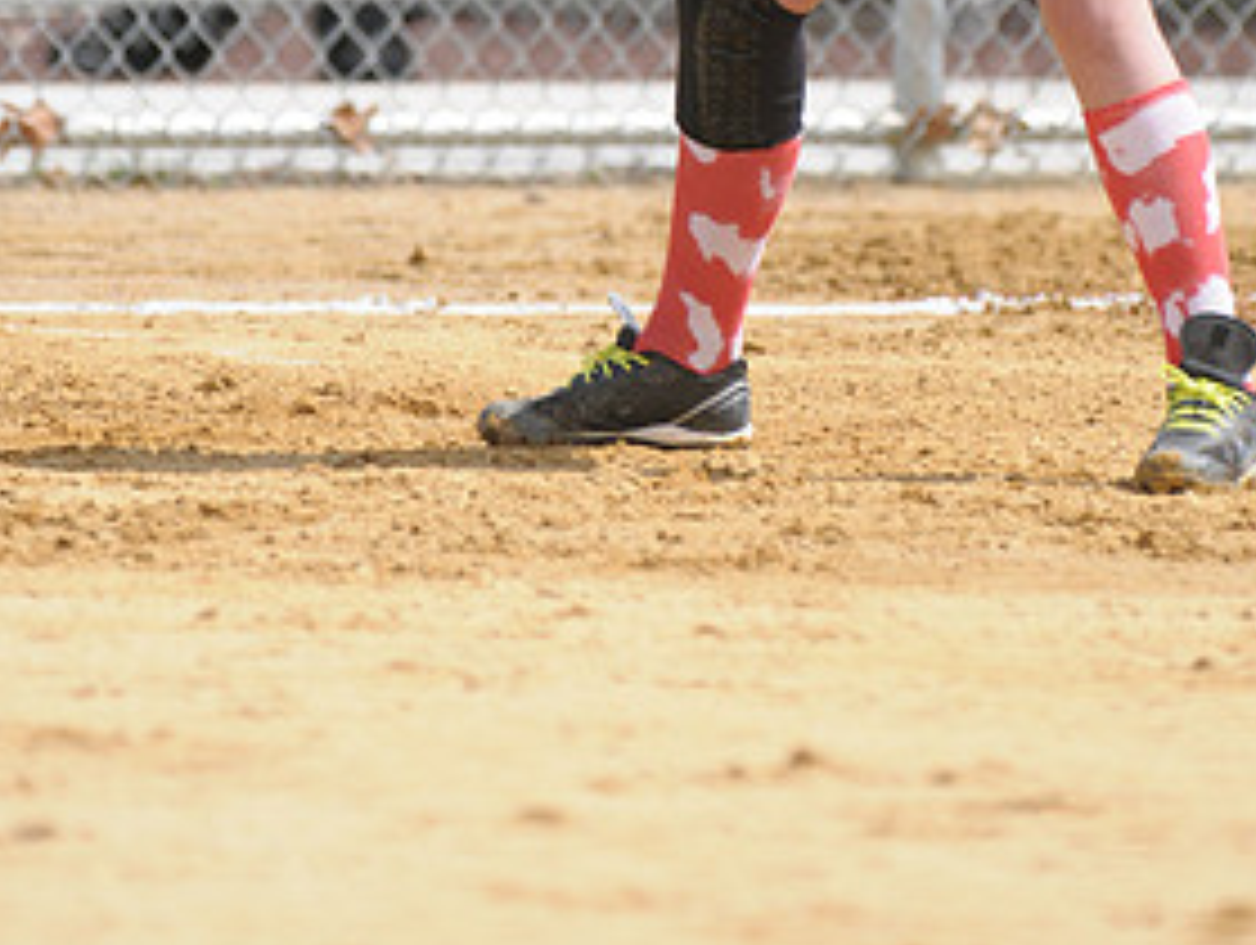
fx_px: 32589
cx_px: 862
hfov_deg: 2.2
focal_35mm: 897
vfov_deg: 1.7
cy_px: -288
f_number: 4
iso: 400
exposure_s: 1/2500
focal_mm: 300
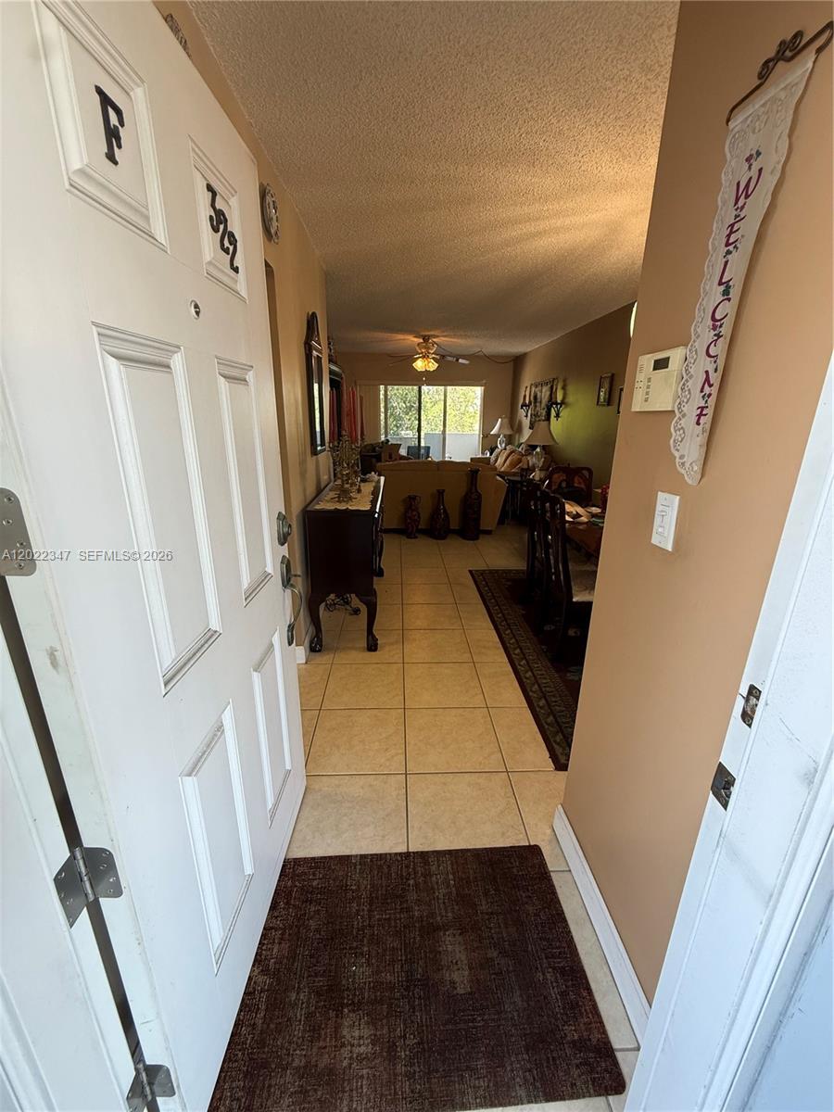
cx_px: 417
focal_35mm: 14
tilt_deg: -16.9
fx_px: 450
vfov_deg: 102.1
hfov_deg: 85.7
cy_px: 556
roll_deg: -1.2
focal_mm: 2.22
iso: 200
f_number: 2.2
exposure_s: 1/120
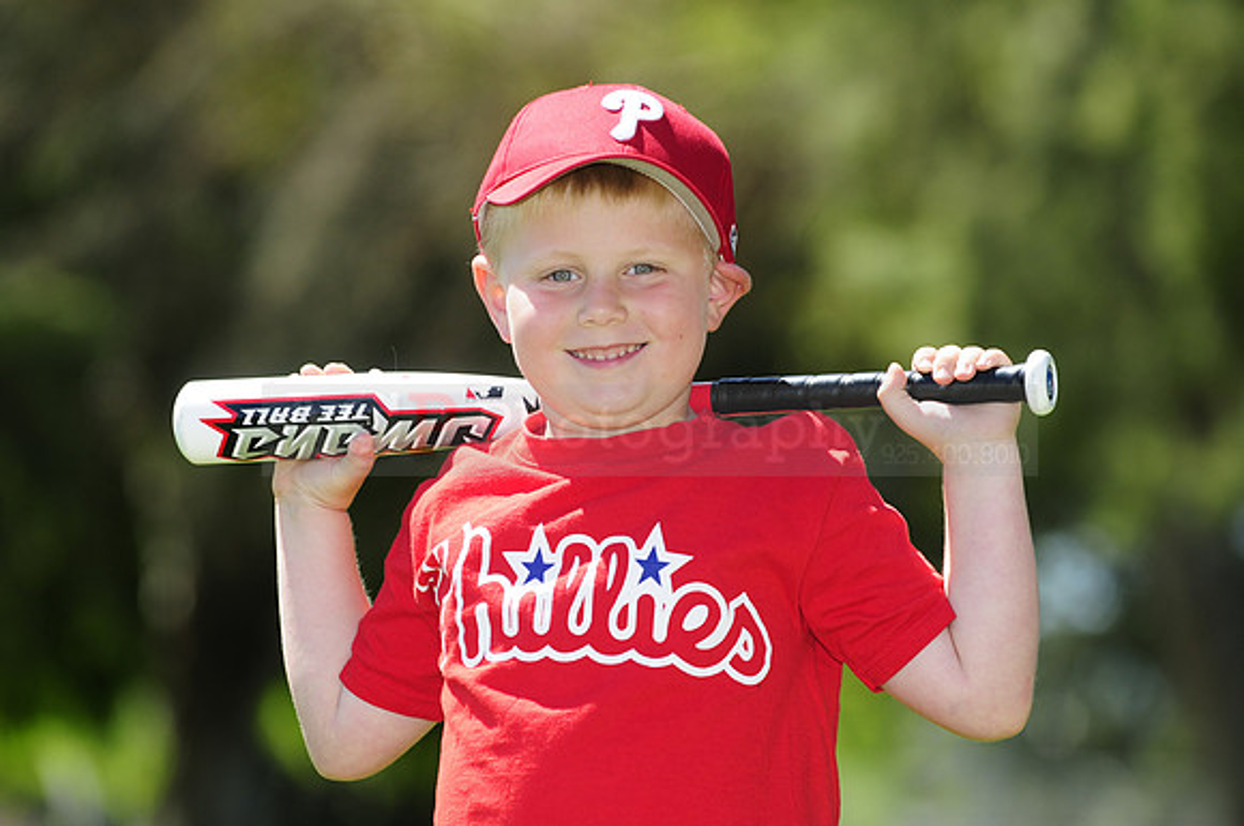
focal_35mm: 210
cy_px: 413
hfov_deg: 9.8
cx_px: 622
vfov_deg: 6.5
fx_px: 7246
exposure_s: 1/1000
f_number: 3.5
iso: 200
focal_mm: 140
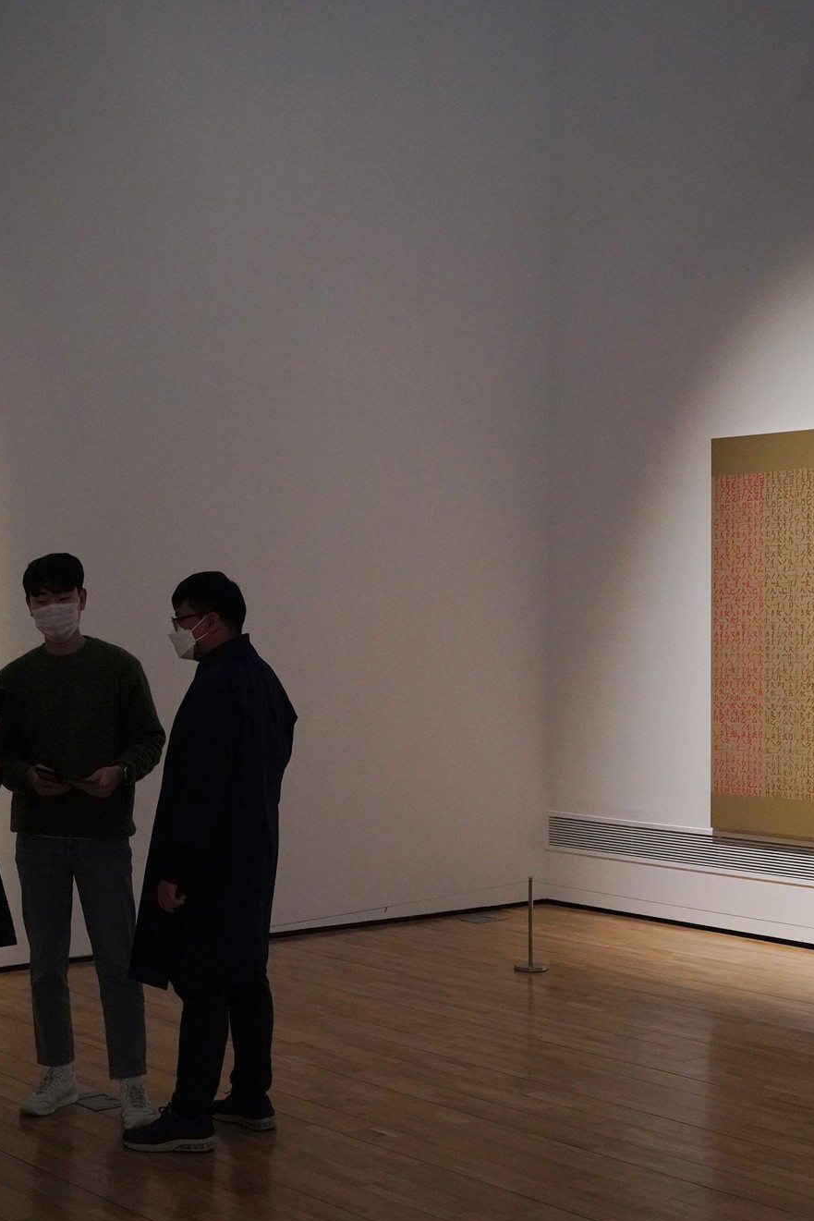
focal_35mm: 53
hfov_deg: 25.5
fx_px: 1797
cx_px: 343
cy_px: 615
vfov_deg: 37.5
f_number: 4
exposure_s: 1/100
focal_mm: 35
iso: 6400
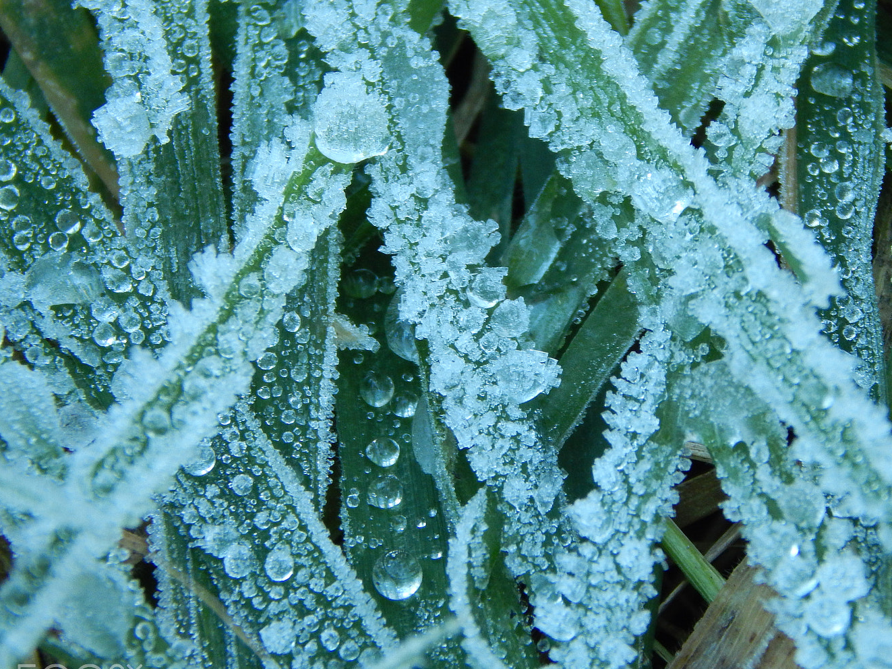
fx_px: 8786
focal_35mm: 341
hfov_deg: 5.8
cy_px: 363
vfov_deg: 4.4
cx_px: 514
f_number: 5.7
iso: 280
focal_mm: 50.1
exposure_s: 1/30
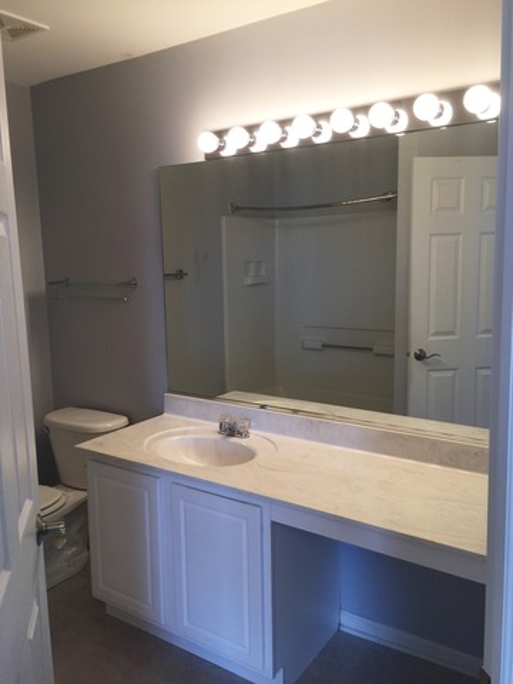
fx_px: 573
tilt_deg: -6.5
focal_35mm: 29
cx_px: 256
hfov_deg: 48.2
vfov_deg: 61.7
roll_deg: +1.5
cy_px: 342
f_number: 2.2
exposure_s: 1/30
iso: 32
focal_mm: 4.15
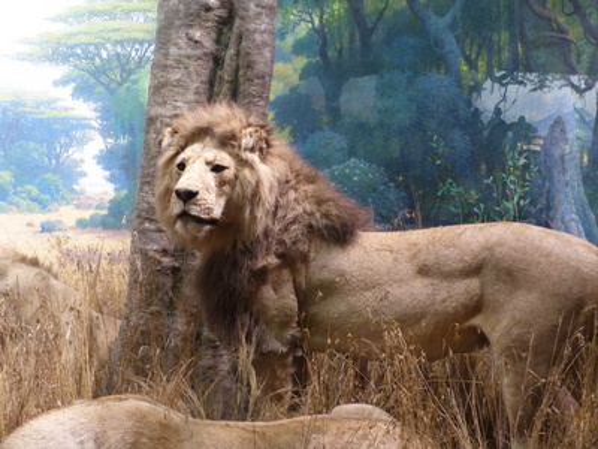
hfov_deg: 46.8
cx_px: 299
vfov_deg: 36.0
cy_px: 224
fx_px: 691
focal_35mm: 40
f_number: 2.8
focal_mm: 7.1
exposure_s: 1/15
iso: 400
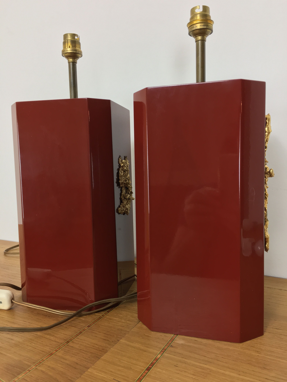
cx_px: 144
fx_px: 321
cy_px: 191
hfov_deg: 48.2
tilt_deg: -4.2
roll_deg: +1.9
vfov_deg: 61.7
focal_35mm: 29
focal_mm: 4.15
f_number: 2.2
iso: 64
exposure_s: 1/33
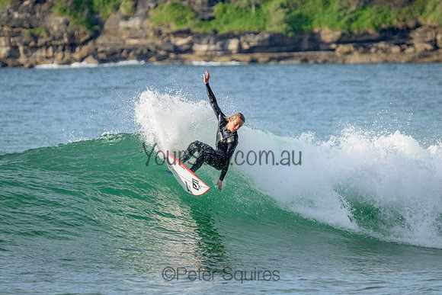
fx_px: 7491
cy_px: 148
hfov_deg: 3.4
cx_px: 221
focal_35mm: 610
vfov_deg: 2.3
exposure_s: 1/1250
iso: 2800
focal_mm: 610
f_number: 11
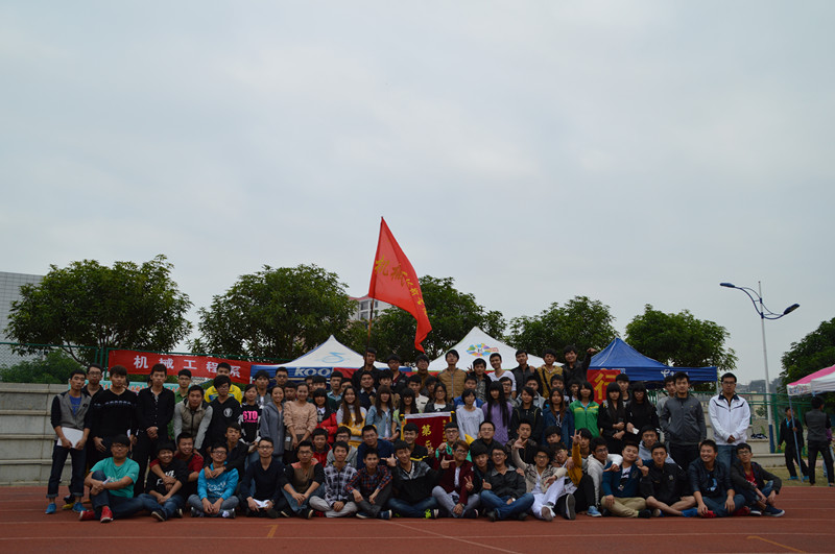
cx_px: 418
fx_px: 764
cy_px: 277
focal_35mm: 33
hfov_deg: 57.3
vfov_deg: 39.9
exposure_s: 1/125
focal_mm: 22
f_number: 5.6
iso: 140
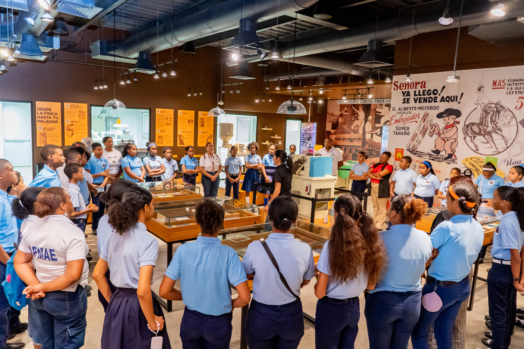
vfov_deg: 47.9
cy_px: 174
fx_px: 393
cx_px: 262
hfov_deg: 67.4
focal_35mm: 27
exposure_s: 1/125
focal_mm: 18
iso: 4000
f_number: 4
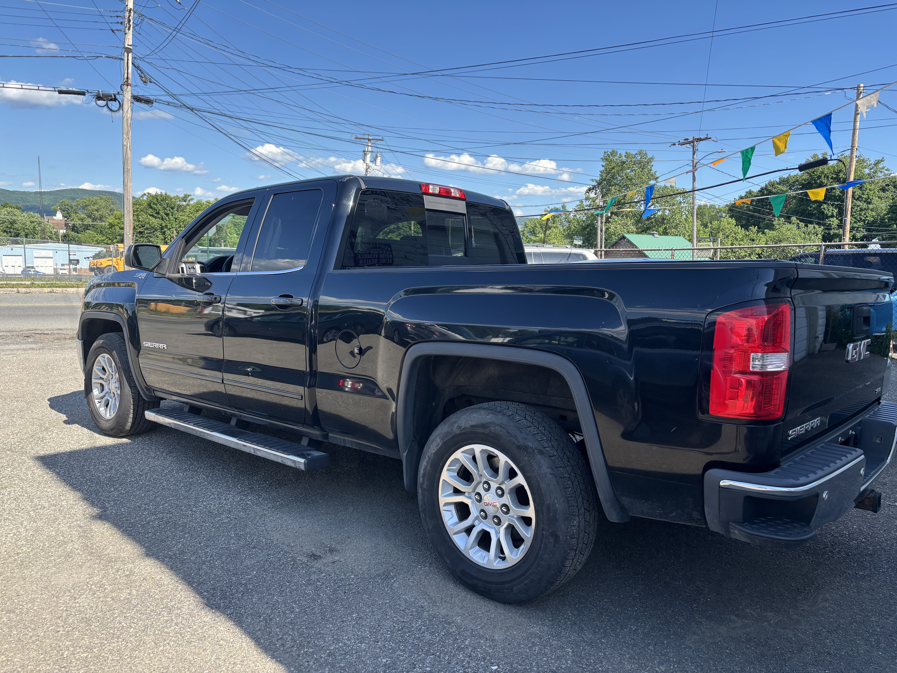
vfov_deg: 53.1
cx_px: 448
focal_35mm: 26
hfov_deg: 67.3
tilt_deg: -7.5
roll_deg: -1.1
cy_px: 336
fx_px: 674
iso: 50
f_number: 1.6
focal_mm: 5.96
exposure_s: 1/1205
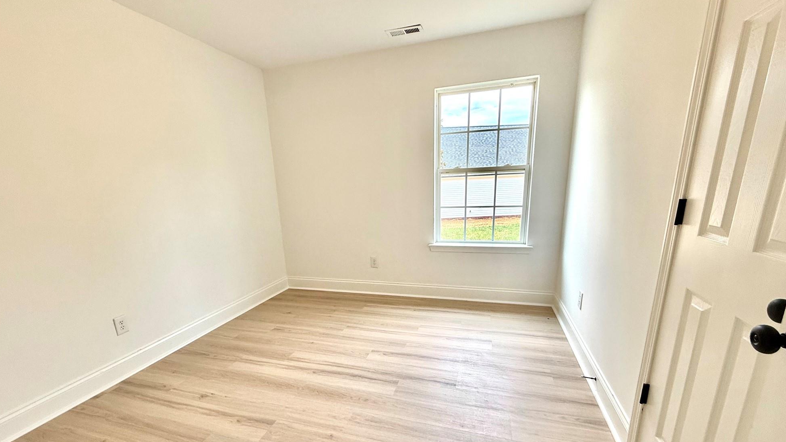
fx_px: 333
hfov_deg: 99.3
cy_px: 266
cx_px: 381
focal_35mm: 16
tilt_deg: -14.5
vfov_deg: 66.4
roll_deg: +2.1
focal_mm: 2.22
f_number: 2.2
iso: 64
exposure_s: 1/188
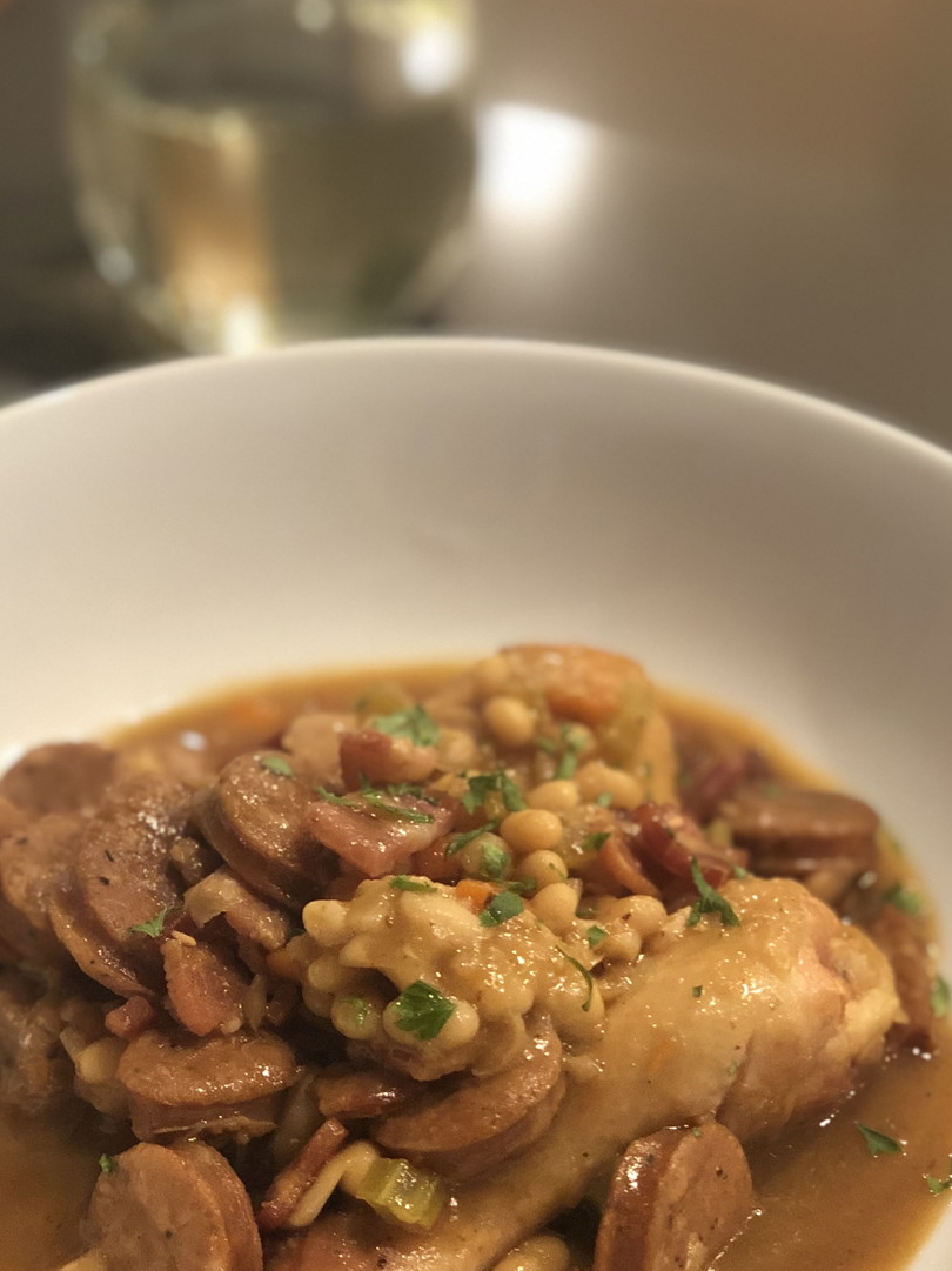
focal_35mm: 77
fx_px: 2825
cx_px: 516
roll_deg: -0.4
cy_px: 871
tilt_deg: -40.6
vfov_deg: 25.2
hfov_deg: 19.1
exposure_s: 1/17
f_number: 2.4
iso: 160
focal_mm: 6
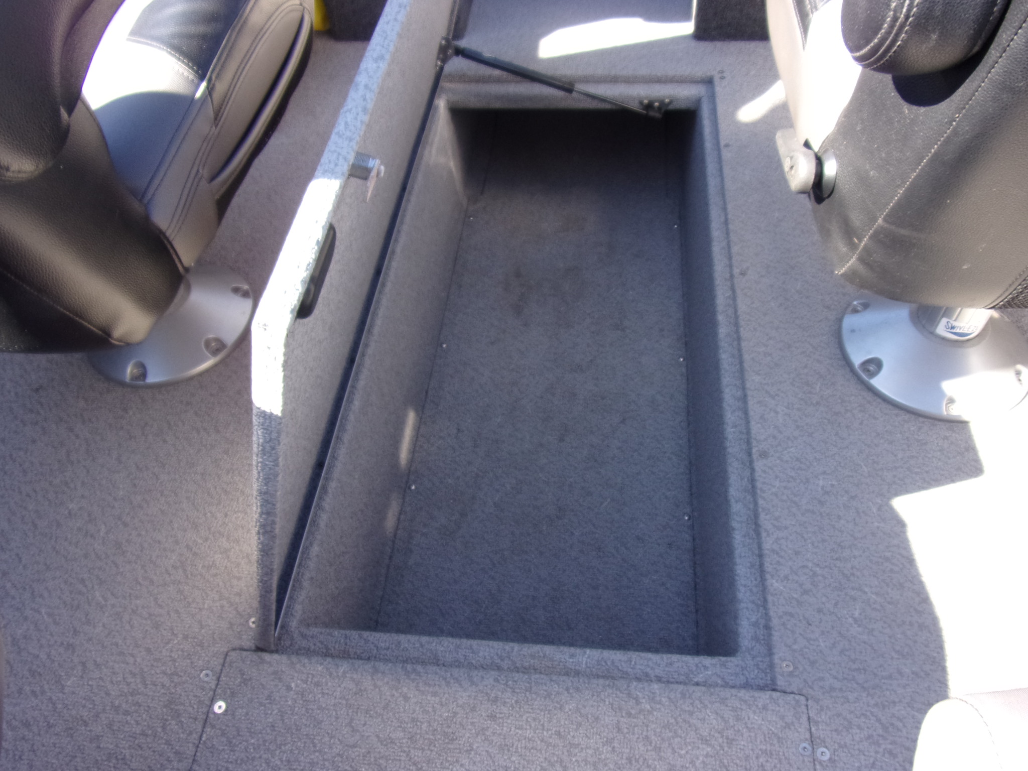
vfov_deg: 56.8
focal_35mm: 24
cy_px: 386
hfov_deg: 71.6
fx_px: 713
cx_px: 514
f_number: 3.3
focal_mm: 4.3
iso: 80
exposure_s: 1/100
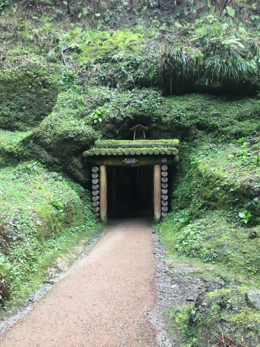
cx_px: 130
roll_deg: +0.9
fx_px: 290
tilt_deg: -5.9
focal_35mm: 29
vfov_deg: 61.7
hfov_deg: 48.2
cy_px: 174
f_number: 2.2
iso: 50
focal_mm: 4.15
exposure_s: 1/30
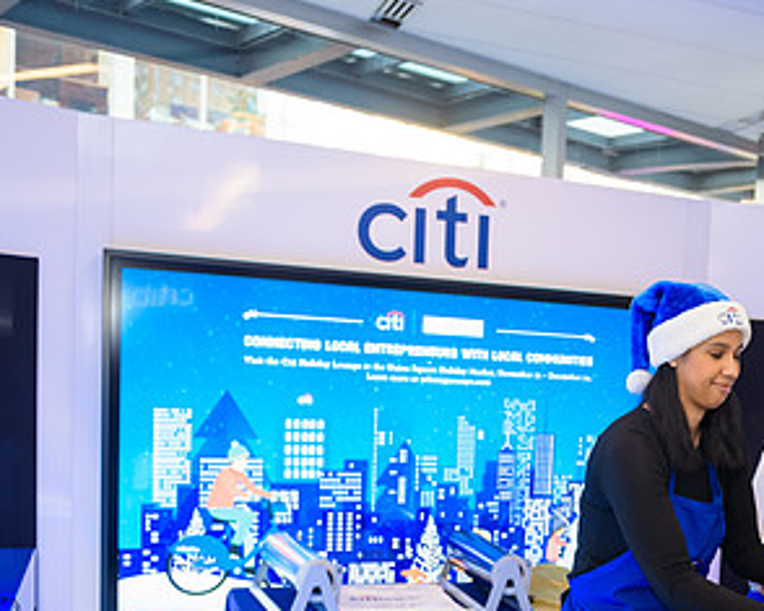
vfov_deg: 29.6
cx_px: 681
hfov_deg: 35.3
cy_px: 477
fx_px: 1130
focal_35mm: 50
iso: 800
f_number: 3.2
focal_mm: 27
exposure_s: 1/125
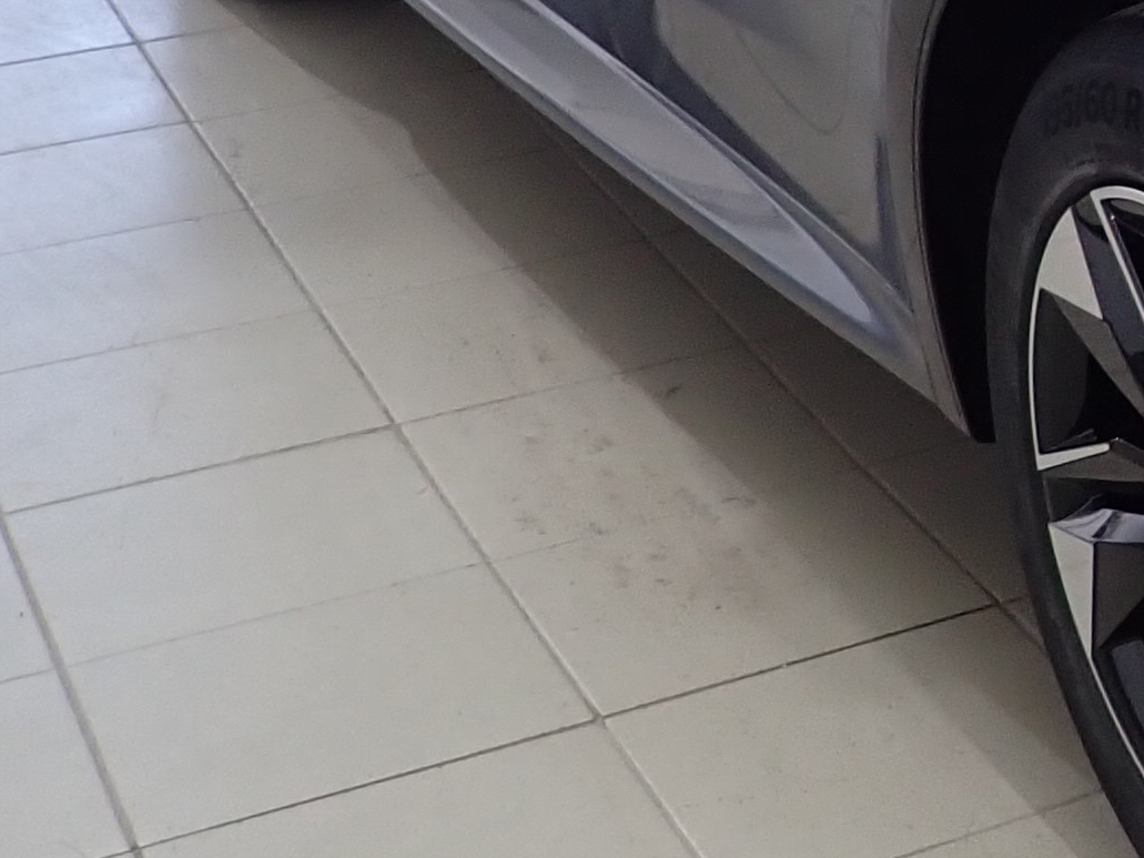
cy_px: -47
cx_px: 1937
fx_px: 3205
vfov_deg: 14.9
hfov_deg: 17.2
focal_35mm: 97
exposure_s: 1/60
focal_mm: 4.5
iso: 160
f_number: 2
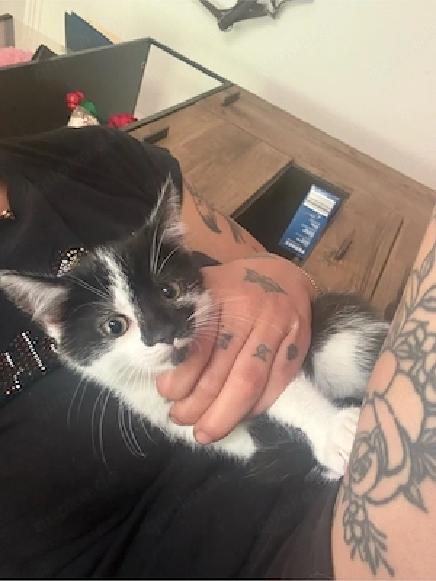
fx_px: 504
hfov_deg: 46.8
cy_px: 290
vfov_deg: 60.0
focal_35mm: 30
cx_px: 218
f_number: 1.9
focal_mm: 2.69
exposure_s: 1/30
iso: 500
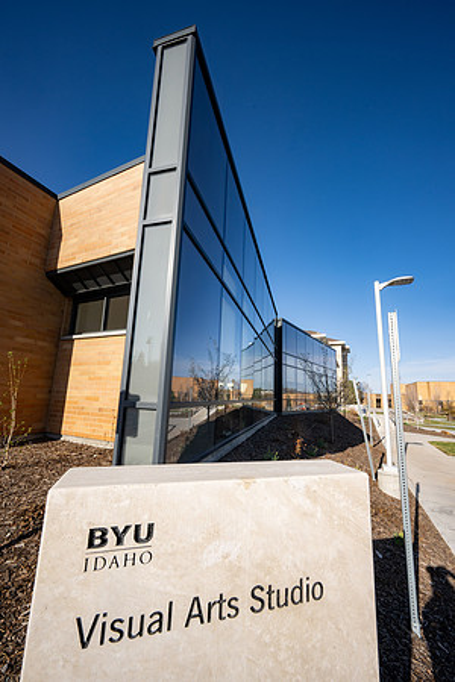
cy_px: 341
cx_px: 228
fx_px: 265
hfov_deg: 81.2
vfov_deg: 104.3
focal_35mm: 14
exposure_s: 1/160
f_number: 14
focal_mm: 14
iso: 250
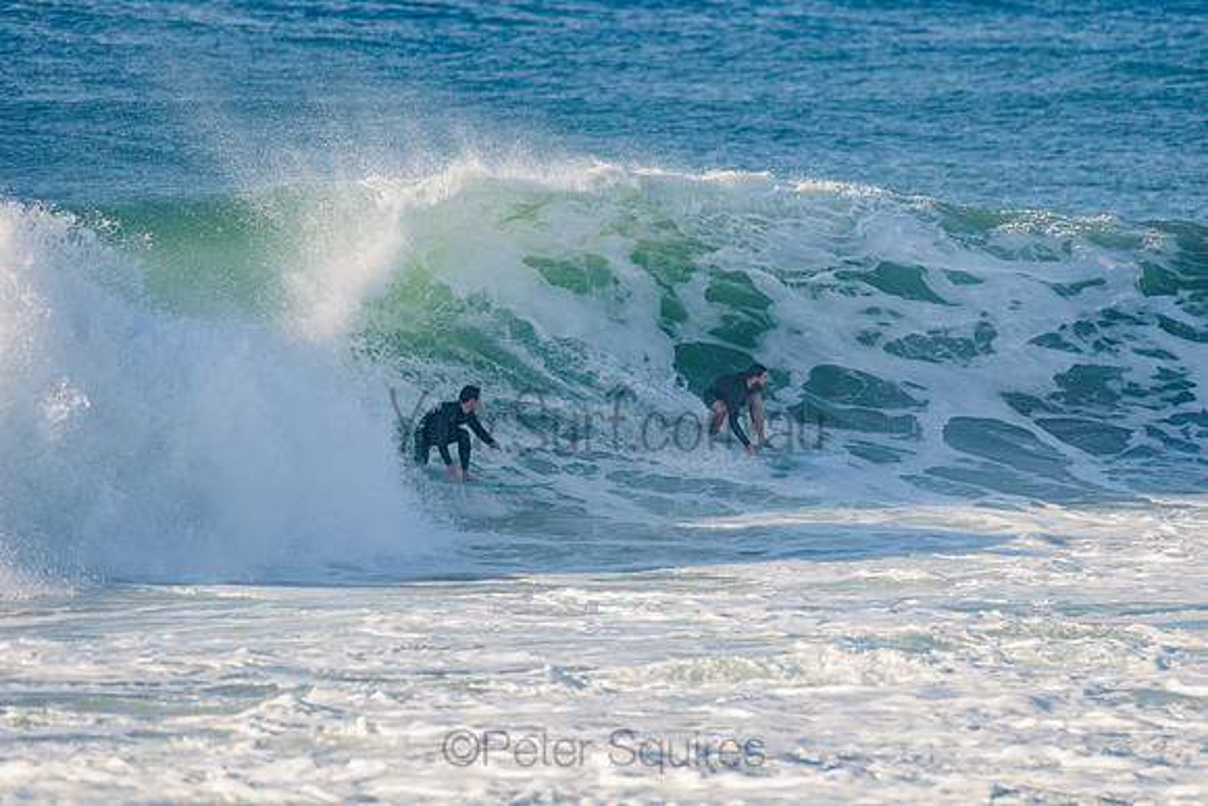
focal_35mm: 500
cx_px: 604
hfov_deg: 4.1
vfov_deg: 2.8
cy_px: 403
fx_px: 16781
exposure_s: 1/1600
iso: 180
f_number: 5.6
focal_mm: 500
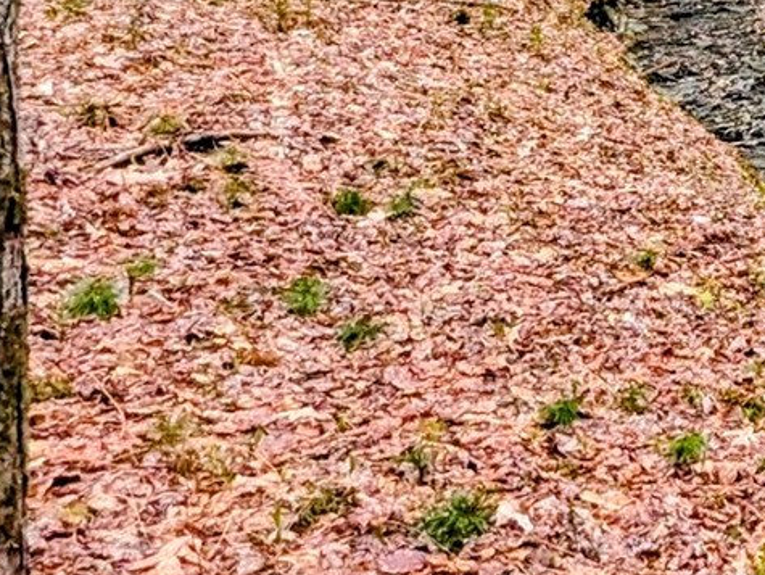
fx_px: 1239
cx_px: 1277
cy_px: -79
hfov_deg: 23.4
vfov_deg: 24.2
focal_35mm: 56
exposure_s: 1/420
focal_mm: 1.95
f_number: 2.2
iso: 43
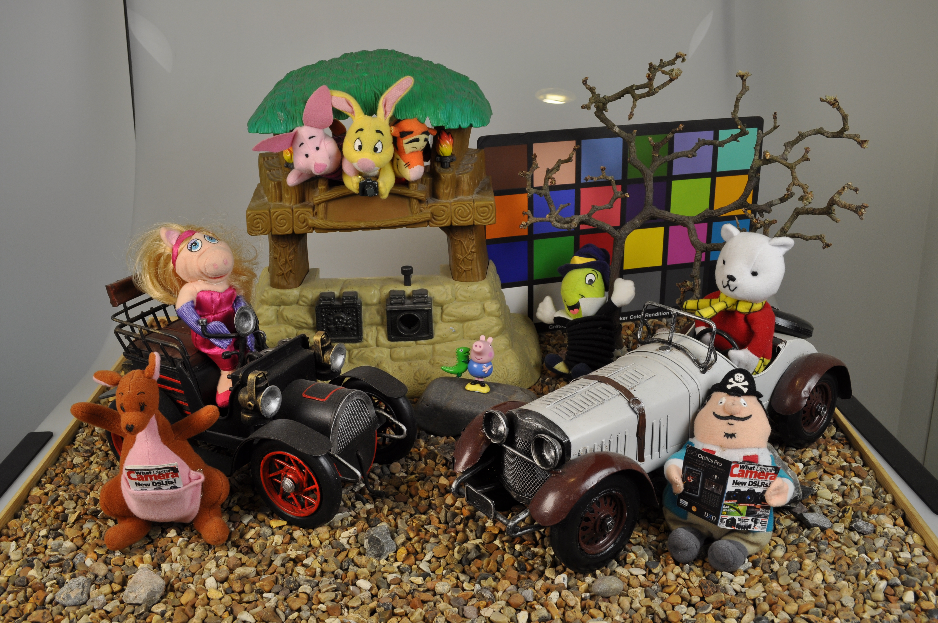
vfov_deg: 39.9
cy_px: 312
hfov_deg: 57.3
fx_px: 859
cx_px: 469
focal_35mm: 33
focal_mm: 22
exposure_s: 1/15
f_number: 11
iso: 250
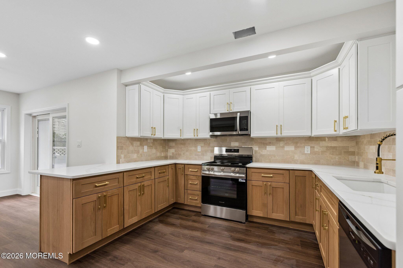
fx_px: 168
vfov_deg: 77.3
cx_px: 202
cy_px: 134
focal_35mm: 15
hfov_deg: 100.4
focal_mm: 15
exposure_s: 1/50
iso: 1250
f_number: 7.1
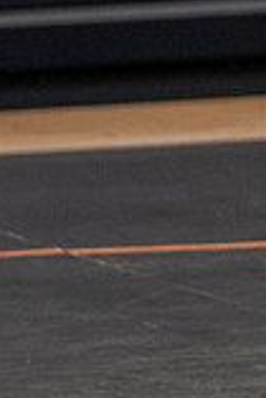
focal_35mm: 755
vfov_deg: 2.7
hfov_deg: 1.8
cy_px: 506
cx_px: 738
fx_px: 8349
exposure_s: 1/1000
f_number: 2.8
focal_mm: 115
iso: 3200
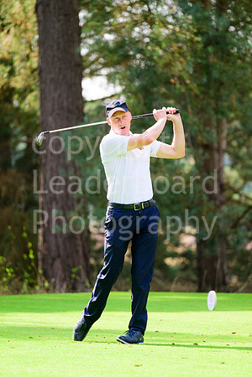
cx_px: 126
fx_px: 3780
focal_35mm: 360
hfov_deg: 3.8
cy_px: 188
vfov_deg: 5.7
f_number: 5.6
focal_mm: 360
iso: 1250
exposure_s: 1/1000
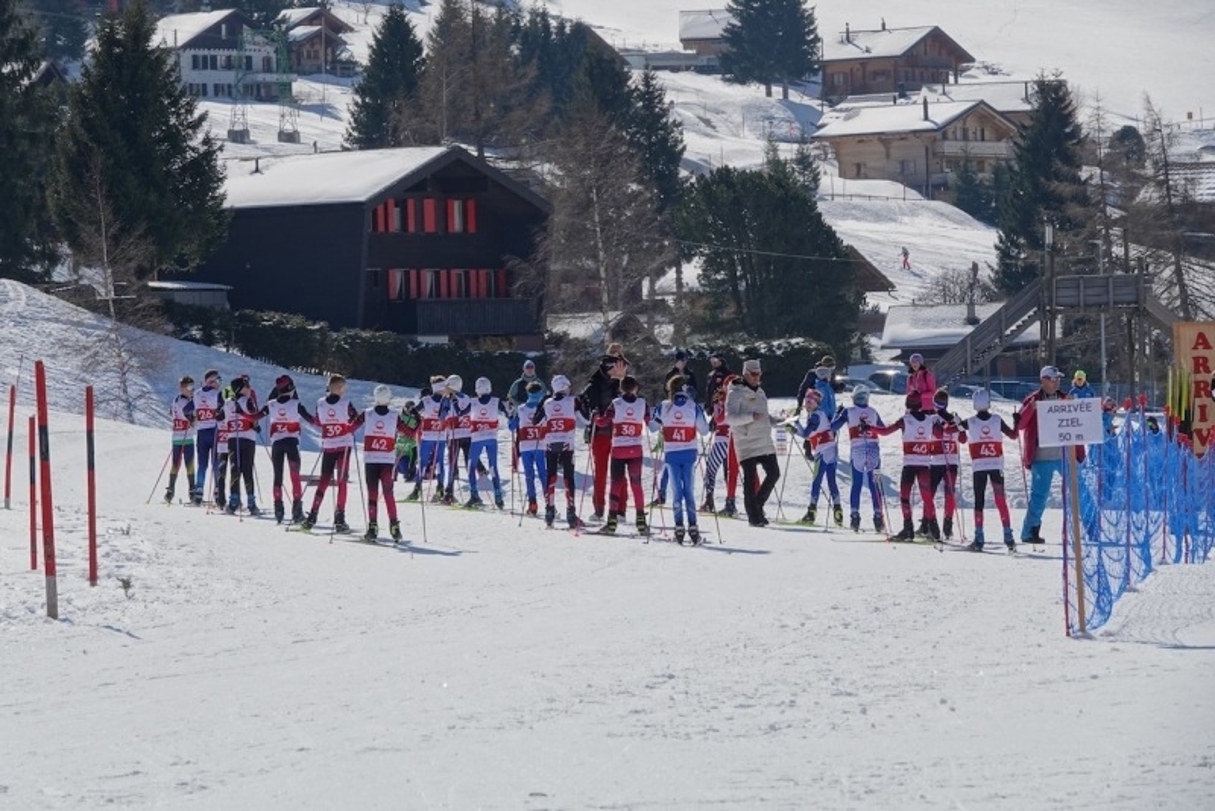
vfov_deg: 6.4
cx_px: 608
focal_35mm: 214
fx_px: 7225
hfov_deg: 9.6
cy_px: 406
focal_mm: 78.39
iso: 100
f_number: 8
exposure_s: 1/500
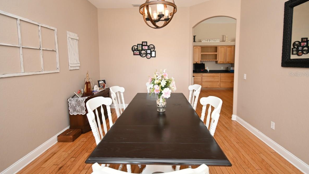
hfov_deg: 99.4
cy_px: 74
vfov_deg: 66.7
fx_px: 131
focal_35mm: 16
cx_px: 156
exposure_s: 1/60
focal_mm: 10
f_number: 4.5
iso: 640
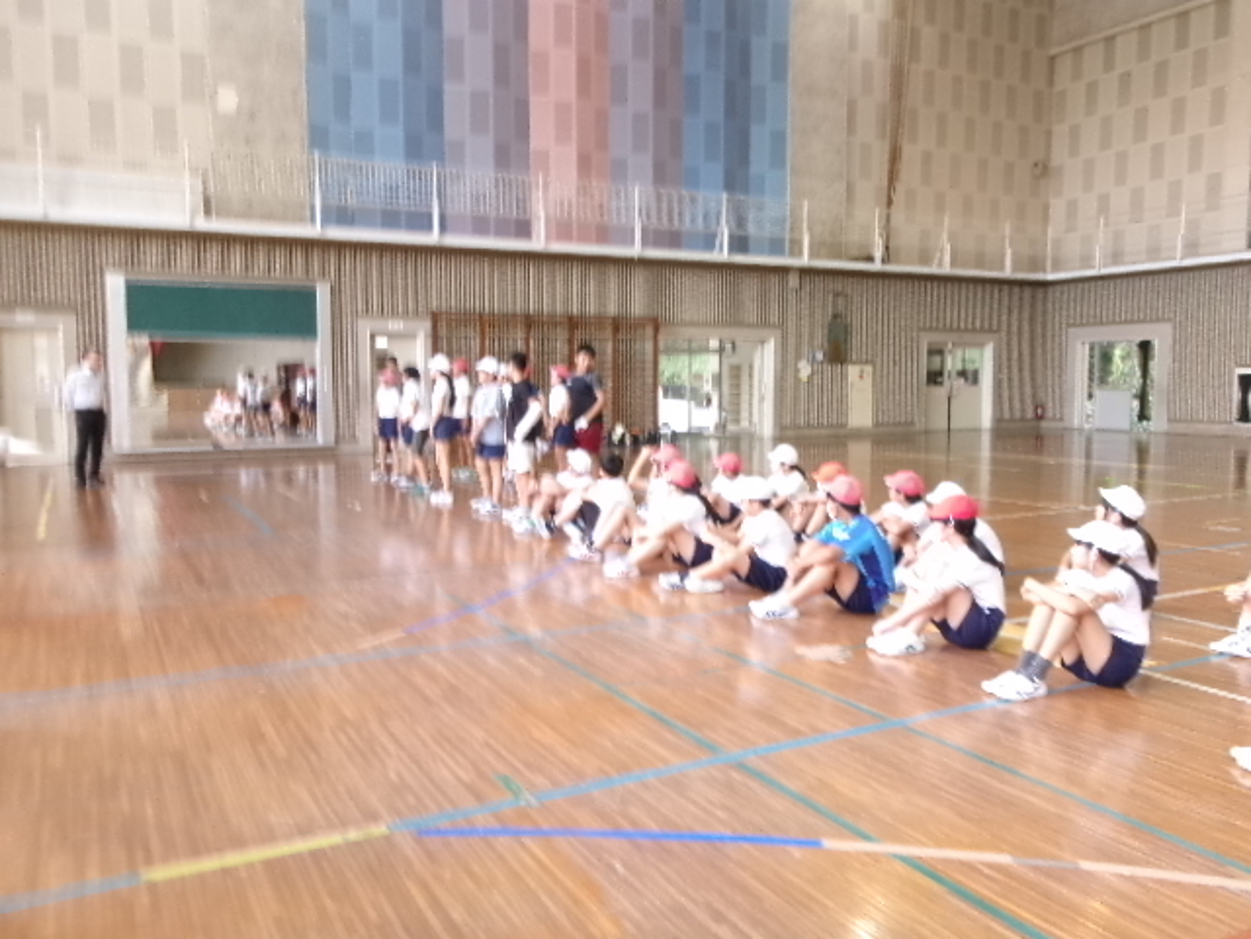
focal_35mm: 28
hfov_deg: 63.4
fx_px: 1012
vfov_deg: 49.7
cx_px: 626
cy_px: 470
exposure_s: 1/34
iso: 231
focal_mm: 5.1
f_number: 3.9
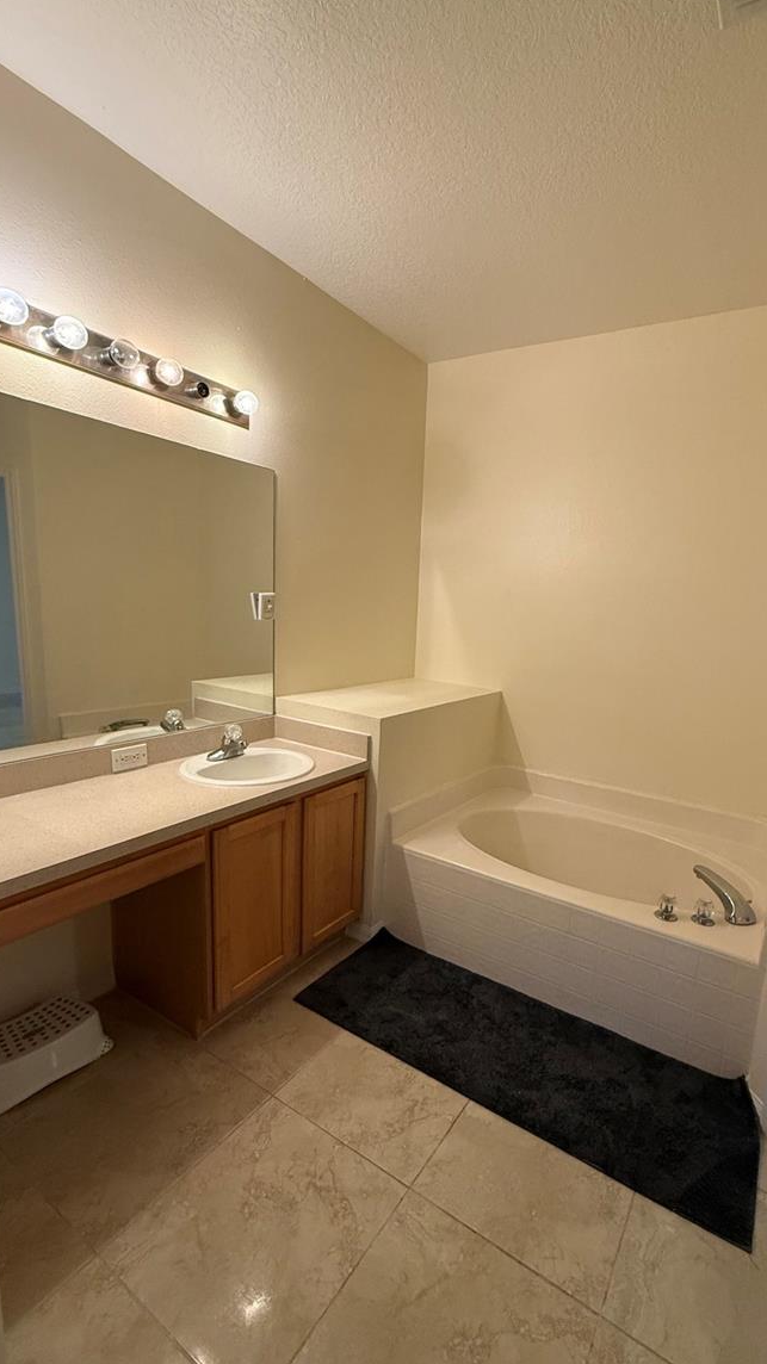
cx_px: 465
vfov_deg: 99.3
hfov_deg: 66.3
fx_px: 579
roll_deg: -4.9
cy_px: 707
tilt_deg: -9.4
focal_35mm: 16
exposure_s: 1/60
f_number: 2.2
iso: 320
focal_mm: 2.22
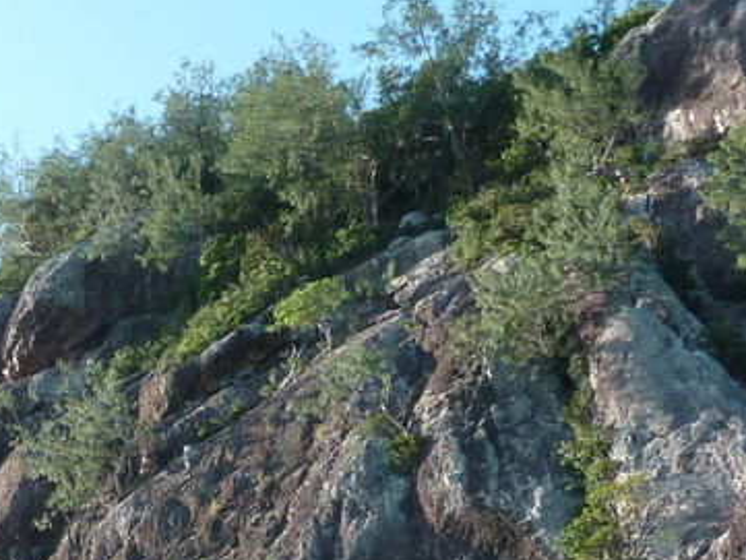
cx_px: -279
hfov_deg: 20.9
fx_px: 1789
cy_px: 891
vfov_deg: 16.0
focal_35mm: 83
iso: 80
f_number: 4
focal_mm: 4.1
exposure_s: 1/125
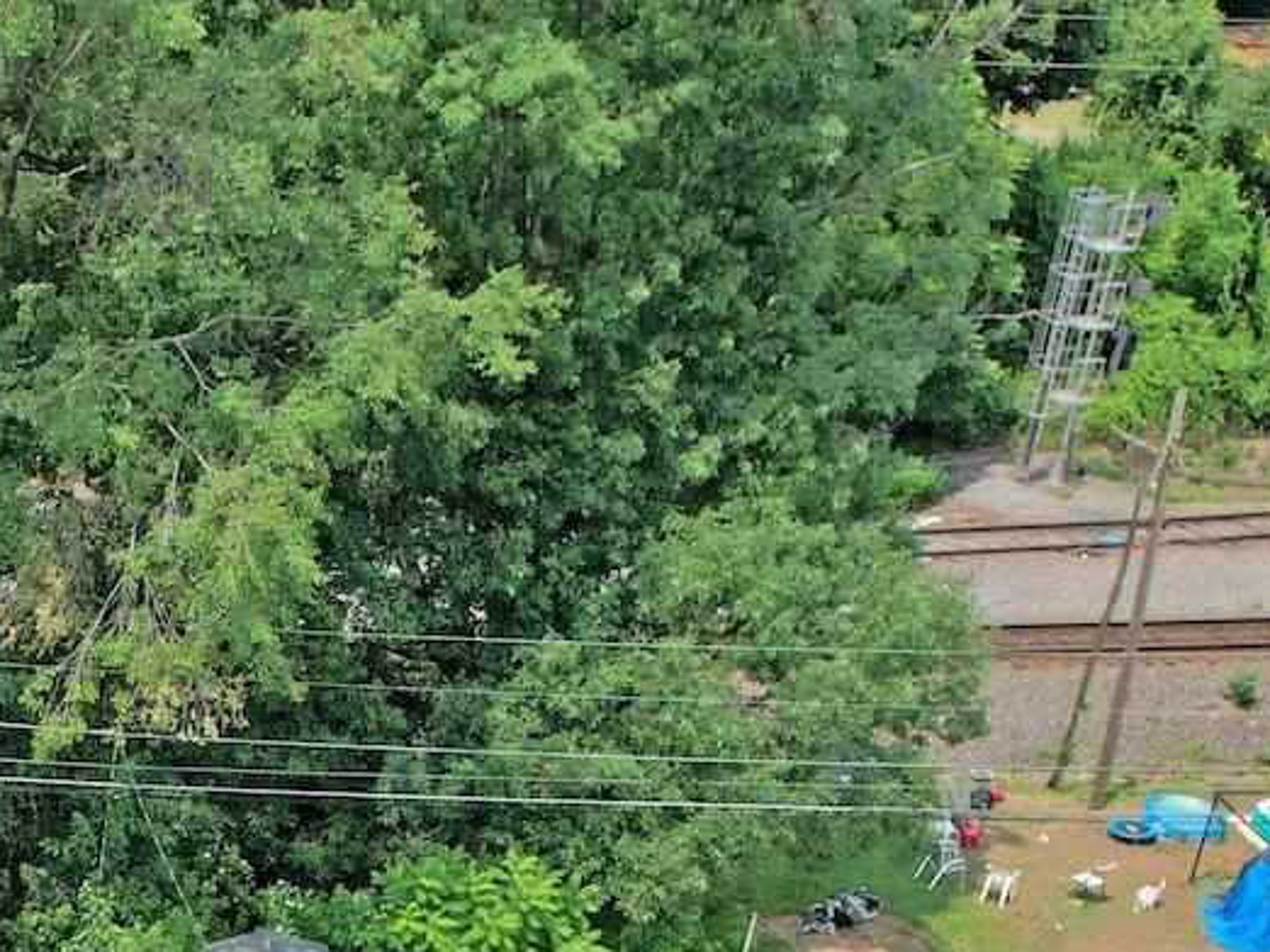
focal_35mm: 77
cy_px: 1484
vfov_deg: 17.0
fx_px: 2824
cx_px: -358
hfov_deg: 22.7
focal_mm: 8.38
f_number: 2.8
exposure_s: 1/2500
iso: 100
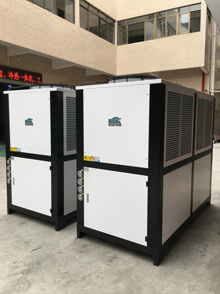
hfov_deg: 48.2
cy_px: 147
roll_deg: -0.1
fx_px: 246
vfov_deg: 61.7
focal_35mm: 29
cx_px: 110
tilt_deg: -6.2
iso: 25
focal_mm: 4.15
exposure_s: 1/118
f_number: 2.2
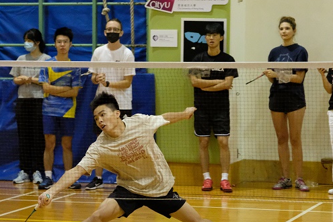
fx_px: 1397
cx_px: 161
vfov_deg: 9.1
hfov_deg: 13.6
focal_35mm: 151
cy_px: 149
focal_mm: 55
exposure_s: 1/400
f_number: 3.5
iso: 10000
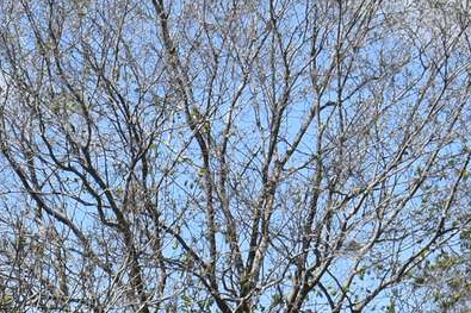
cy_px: 467
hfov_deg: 5.7
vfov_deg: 3.9
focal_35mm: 350
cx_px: -646
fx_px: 4577
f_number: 9
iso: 200
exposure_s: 1/320
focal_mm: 48
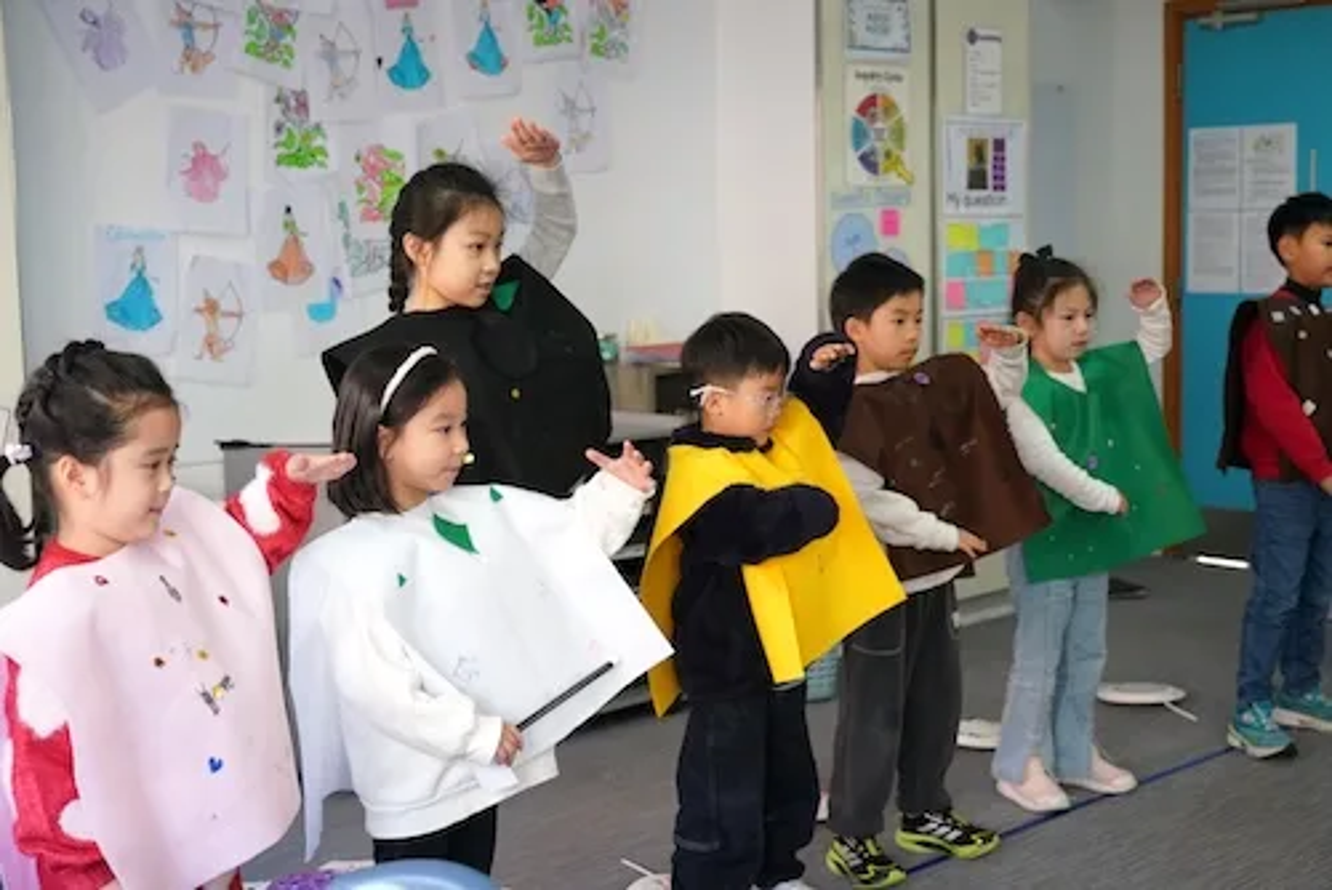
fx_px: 1851
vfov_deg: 27.0
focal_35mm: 50
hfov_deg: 39.6
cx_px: 666
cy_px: 445
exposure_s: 1/500
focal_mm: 50
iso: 4000
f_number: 4
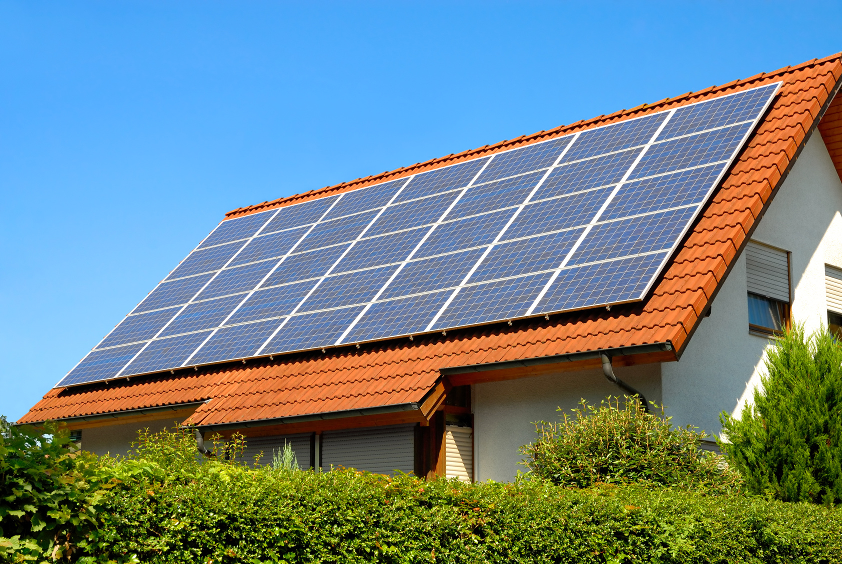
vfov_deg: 23.8
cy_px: 282
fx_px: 1335
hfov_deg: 35.0
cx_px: 421
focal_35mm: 57
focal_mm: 38
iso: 200
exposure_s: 1/320
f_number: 8
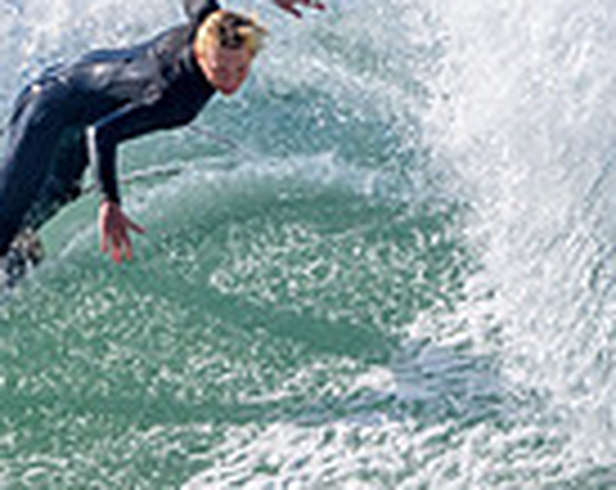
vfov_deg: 0.5
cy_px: 501
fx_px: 54322
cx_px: -256
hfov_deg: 0.6
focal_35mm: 2986
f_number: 5.6
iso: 280
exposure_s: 1/2000
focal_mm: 500
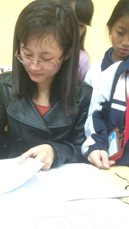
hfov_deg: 36.6
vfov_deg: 61.0
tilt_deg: -7.2
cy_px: 114
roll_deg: -1.8
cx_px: 52
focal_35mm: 32
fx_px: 195
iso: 400
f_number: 2.2
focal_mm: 4.15
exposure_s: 1/17
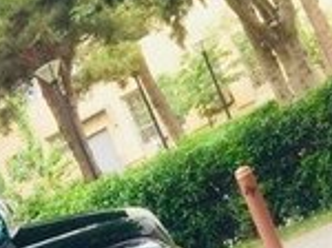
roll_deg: +27.3
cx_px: -243
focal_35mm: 128
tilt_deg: -6.6
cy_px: 530
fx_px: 1226
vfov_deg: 10.4
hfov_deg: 13.9
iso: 32
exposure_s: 1/256
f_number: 2.2
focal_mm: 4.15
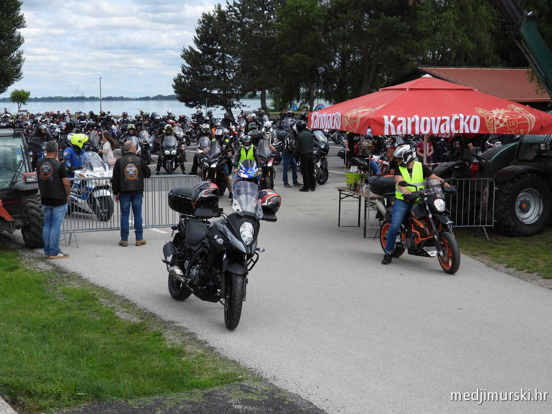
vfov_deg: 26.6
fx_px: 877
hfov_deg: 34.9
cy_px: 207
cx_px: 276
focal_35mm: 55
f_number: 3.5
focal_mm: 9.8
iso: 100
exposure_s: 1/1000
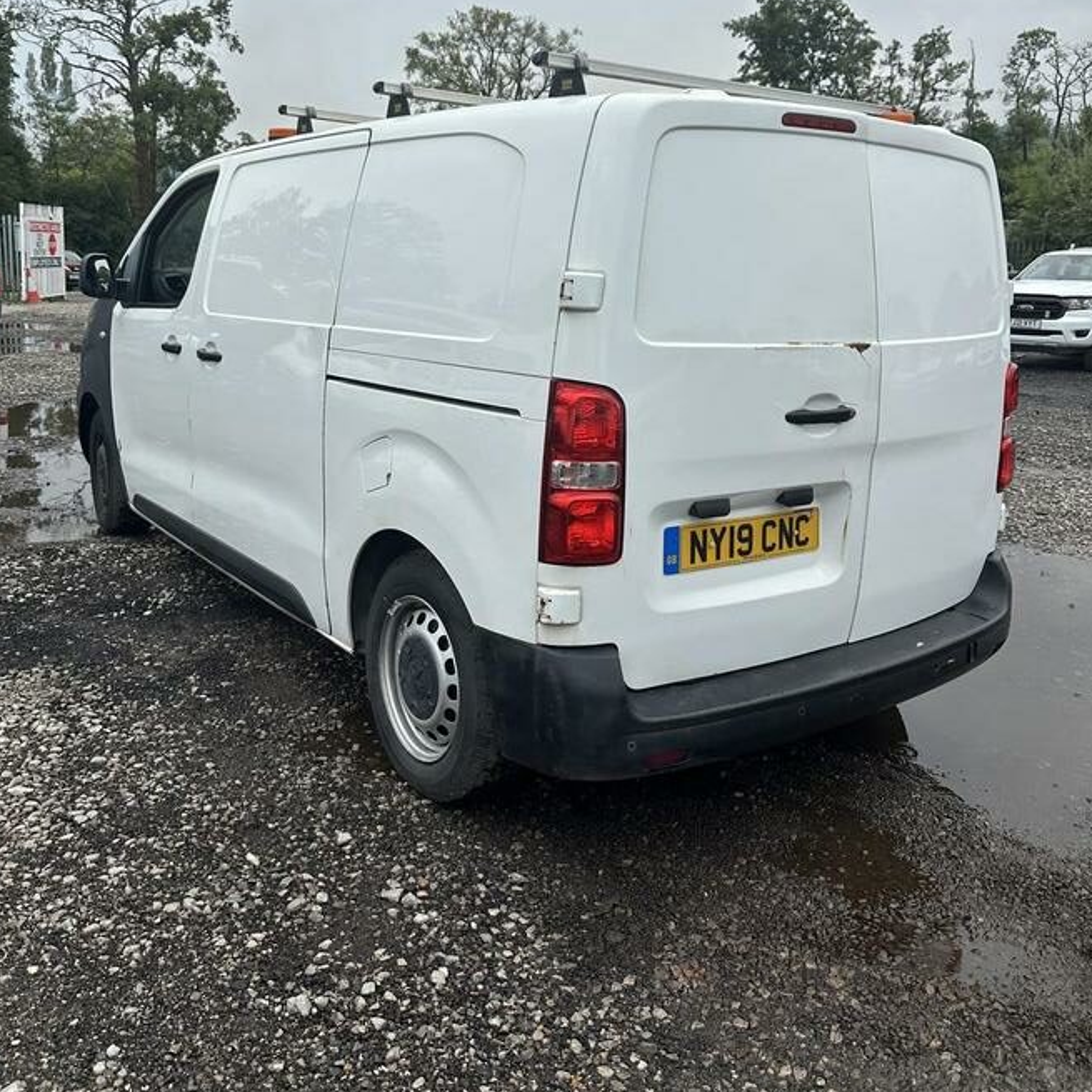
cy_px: 435
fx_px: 1035
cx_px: 543
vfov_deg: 55.2
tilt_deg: -3.1
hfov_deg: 55.6
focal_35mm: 29
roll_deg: -3.9
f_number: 1.78
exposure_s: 1/2732
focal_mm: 6.86
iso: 80
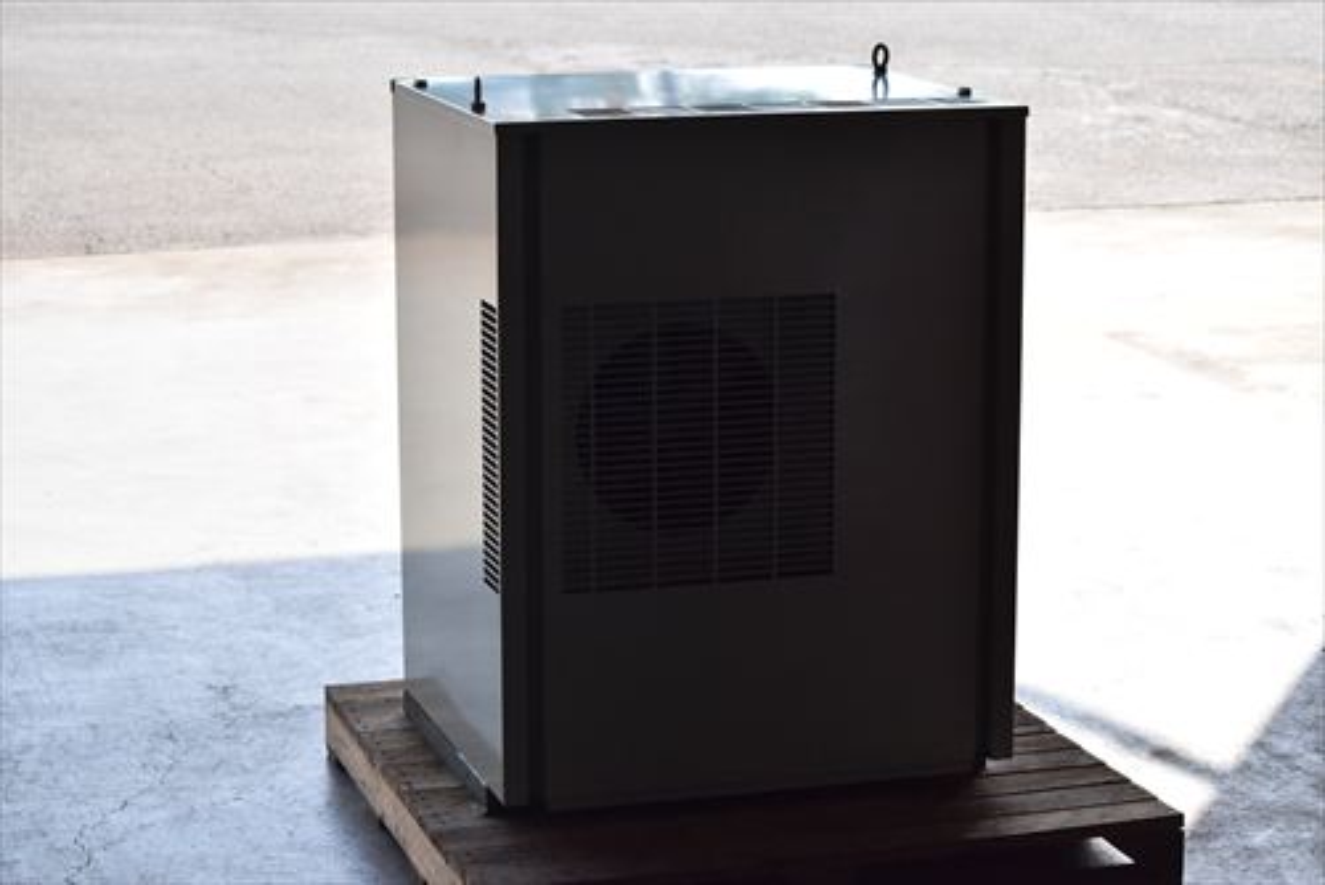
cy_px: 442
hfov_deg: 24.6
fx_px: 3038
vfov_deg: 16.6
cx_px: 662
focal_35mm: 82
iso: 1250
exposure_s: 1/2000
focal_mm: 55
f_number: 6.3
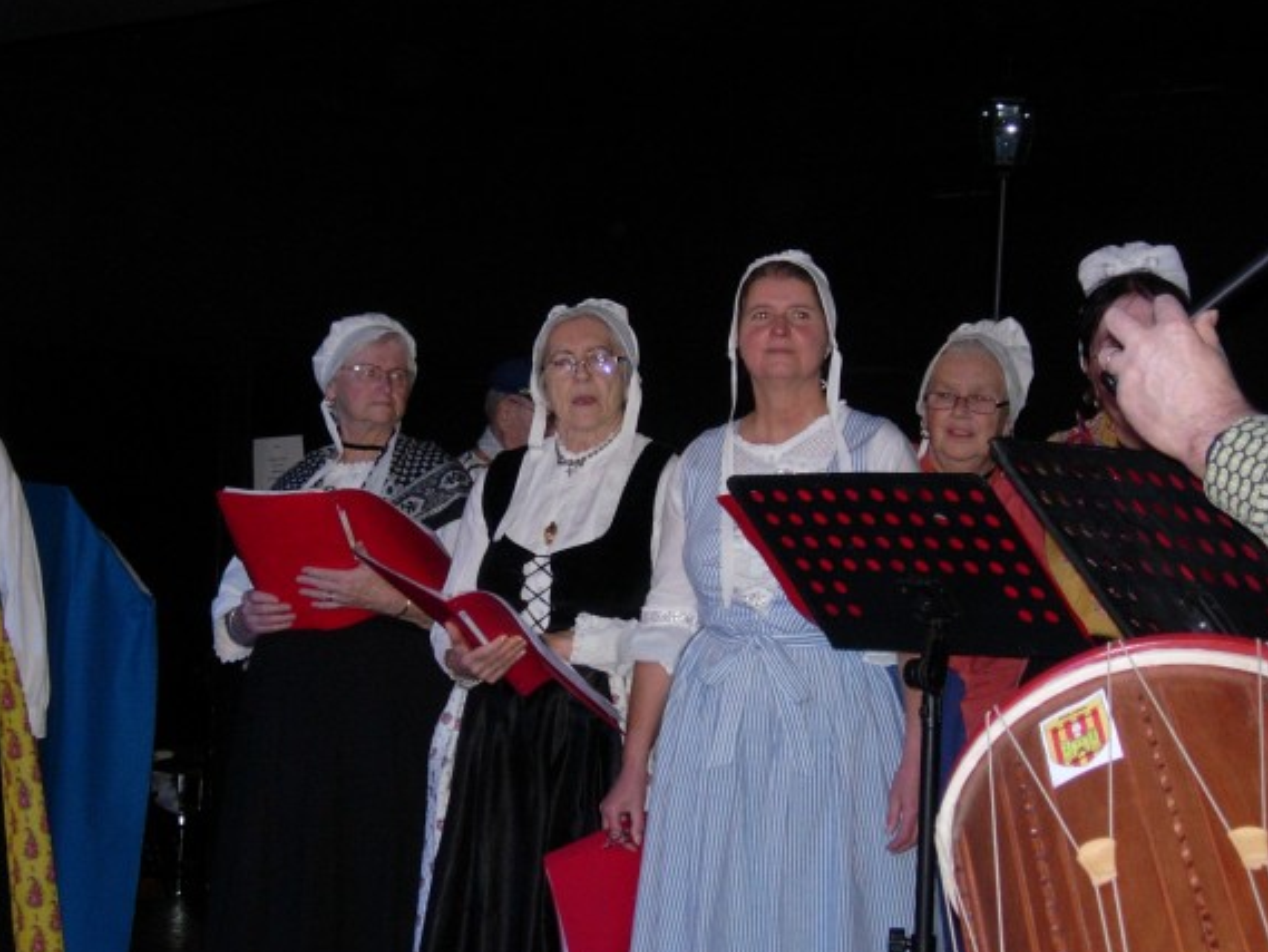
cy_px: 486
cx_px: 568
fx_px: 2968
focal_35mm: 81
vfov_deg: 18.2
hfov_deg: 24.1
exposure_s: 1/161
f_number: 3.7
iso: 200
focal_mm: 14.9
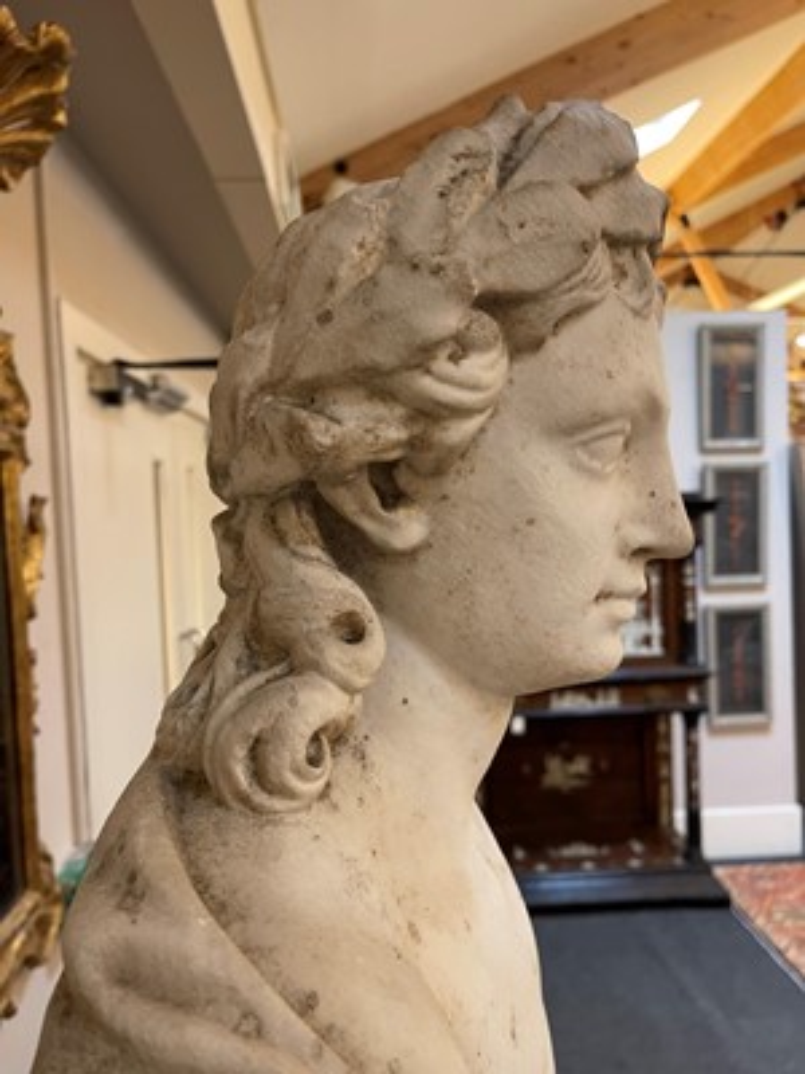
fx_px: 775
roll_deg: +3.5
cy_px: 537
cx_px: 402
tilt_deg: -3.1
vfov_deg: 69.4
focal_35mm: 25
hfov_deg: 54.9
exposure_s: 1/50
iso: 160
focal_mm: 5.1
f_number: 1.6
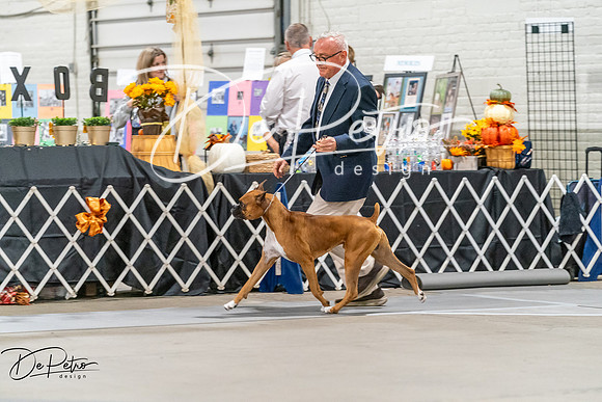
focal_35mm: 167
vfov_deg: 8.2
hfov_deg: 12.3
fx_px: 2793
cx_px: 301
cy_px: 201
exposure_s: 1/200
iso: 6400
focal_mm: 167
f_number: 3.5
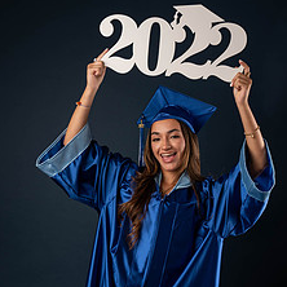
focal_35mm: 69
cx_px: 156
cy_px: 253
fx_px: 647
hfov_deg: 25.0
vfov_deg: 24.4
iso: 200
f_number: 5.6
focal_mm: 40
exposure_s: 1/100
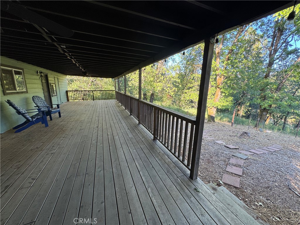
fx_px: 121
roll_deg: -1.0
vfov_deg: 85.7
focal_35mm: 14
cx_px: 150
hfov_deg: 102.1
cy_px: 112
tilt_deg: -12.4
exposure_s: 1/99
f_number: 2.2
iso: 64
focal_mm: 2.22
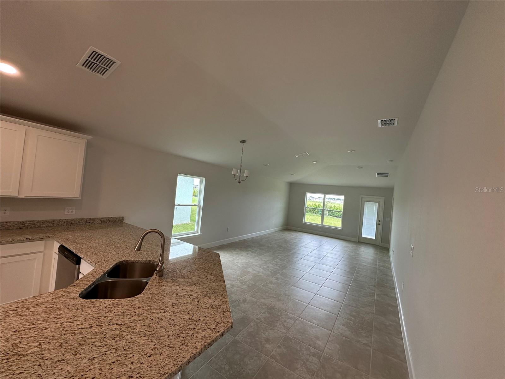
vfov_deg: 85.7
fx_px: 204
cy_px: 190
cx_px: 252
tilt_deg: +1.0
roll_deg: -5.7
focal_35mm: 14
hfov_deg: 102.1
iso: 125
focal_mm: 2.22
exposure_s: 1/120
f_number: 2.2
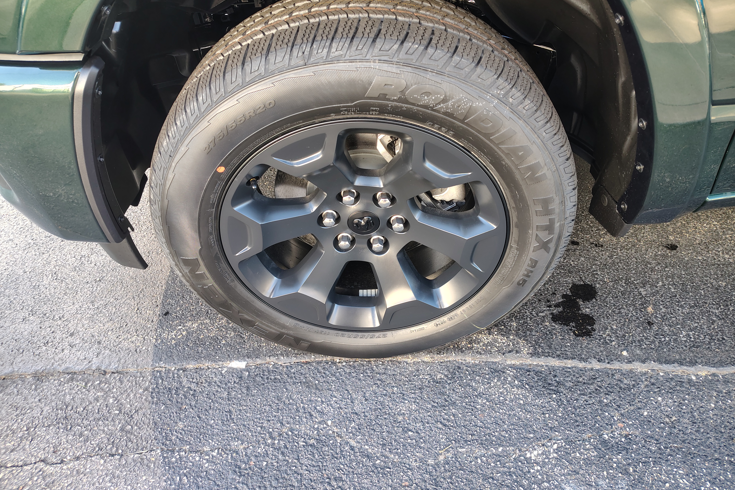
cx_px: 368
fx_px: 510
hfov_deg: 71.5
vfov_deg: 51.2
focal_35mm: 25
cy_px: 222
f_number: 1.8
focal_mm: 5.56
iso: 354
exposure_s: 1/111
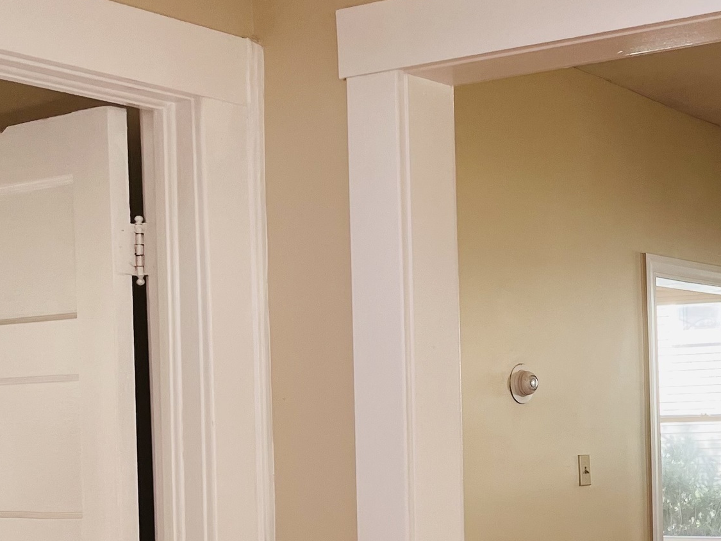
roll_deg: +1.7
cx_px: 837
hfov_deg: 25.0
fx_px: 1479
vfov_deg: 20.6
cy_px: 393
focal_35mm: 71
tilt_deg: +0.7
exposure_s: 1/138
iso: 64
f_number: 1.6
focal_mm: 5.1
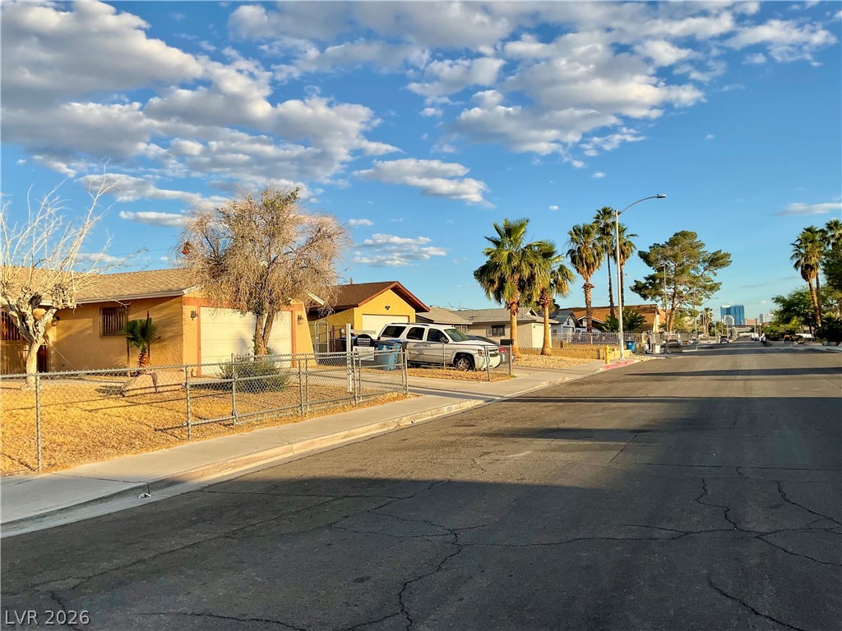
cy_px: 316
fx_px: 705
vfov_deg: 48.2
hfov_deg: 61.7
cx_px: 421
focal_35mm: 29
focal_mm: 3
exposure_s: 1/1412
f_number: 1.8
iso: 16
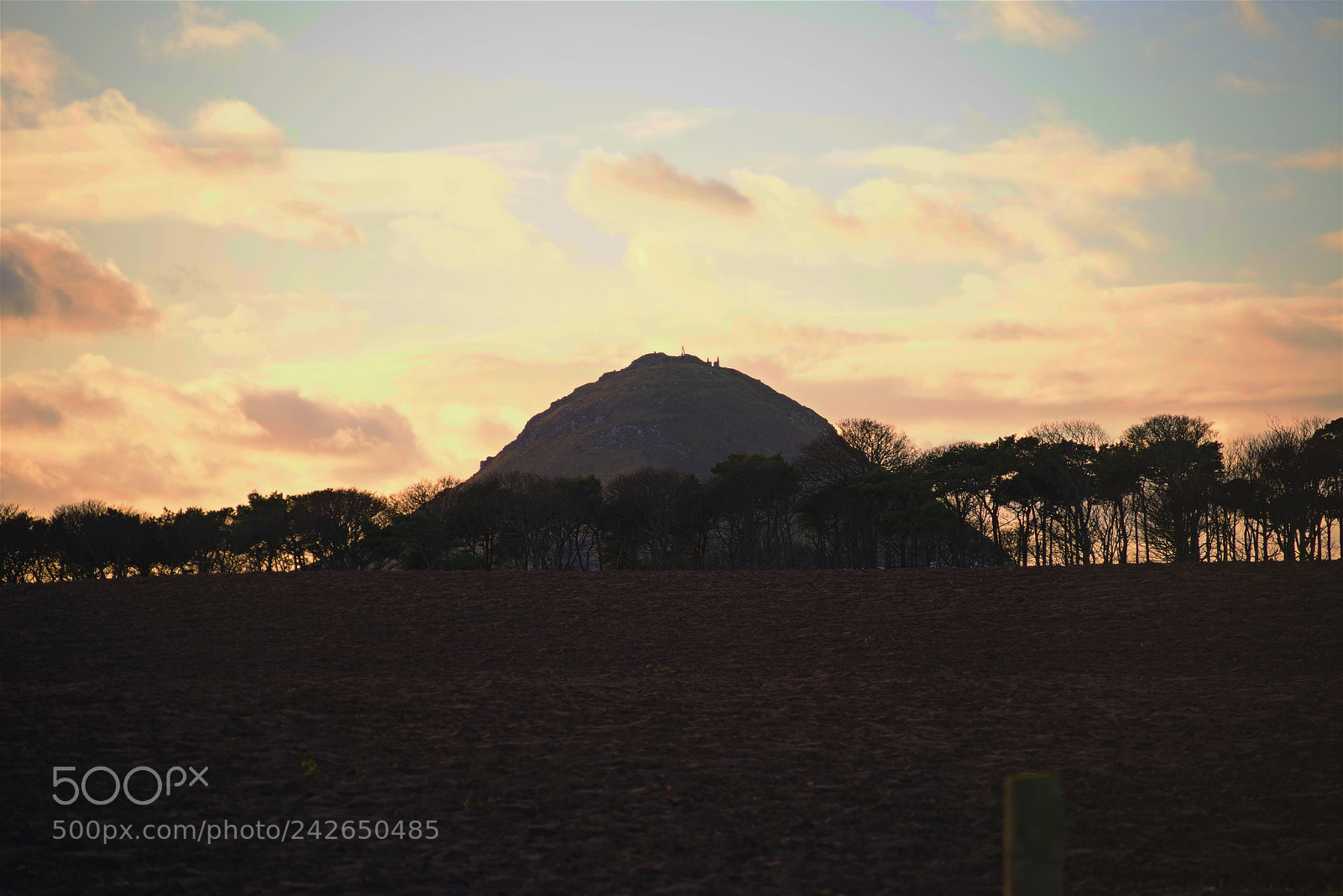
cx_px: 672
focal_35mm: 150
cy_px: 448
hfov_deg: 13.7
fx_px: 5598
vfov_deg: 9.2
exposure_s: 1/500
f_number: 4.5
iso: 200
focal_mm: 150
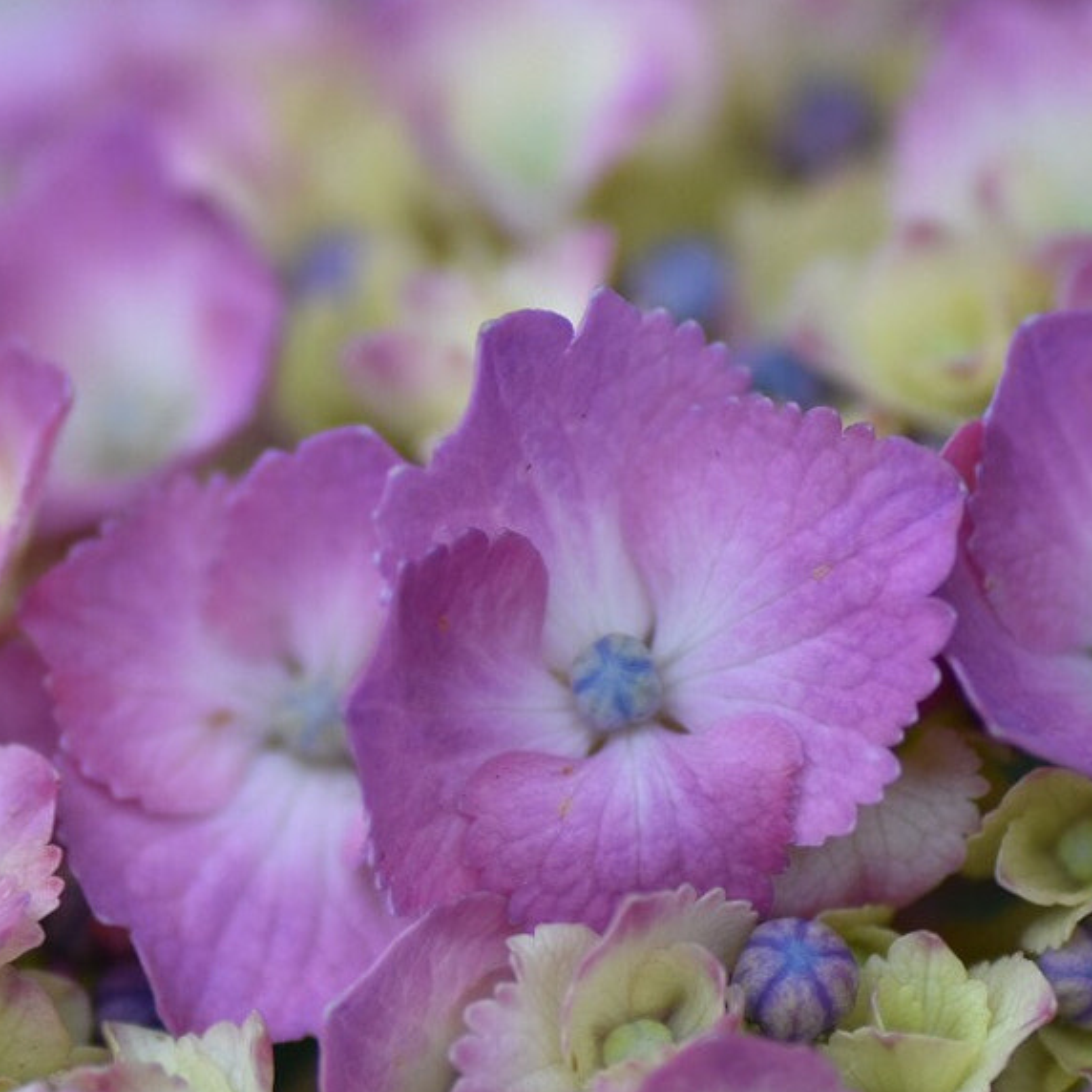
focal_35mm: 321
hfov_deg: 5.4
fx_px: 11457
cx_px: -374
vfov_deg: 5.5
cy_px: 789
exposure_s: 1/160
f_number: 3.5
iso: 140
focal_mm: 90
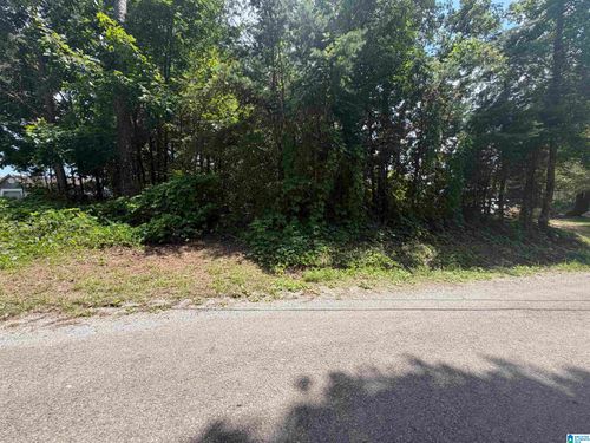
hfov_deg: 102.1
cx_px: 295
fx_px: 239
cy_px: 222
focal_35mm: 14
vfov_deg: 85.7
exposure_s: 1/607
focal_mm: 2.22
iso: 40
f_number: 2.2
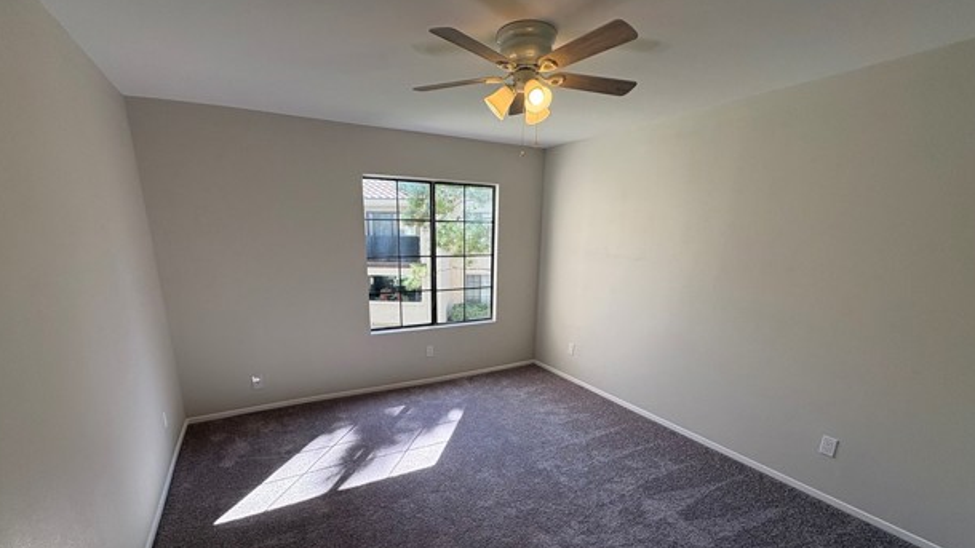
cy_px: 336
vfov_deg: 66.3
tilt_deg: -14.6
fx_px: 414
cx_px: 478
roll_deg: -0.7
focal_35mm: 16
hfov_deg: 99.4
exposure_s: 1/195
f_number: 2.2
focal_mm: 2.22
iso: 50
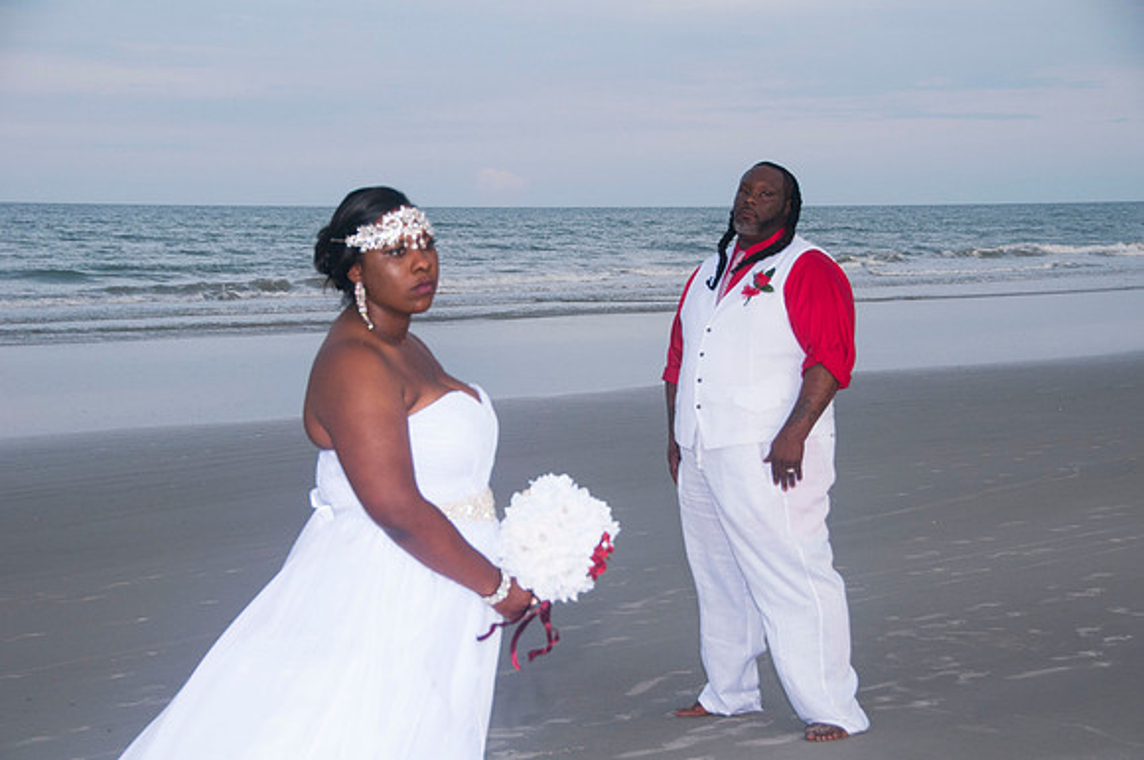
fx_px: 2285
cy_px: 380
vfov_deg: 18.9
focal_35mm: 72
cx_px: 572
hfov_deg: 28.1
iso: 400
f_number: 5.6
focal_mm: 48
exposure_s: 1/200
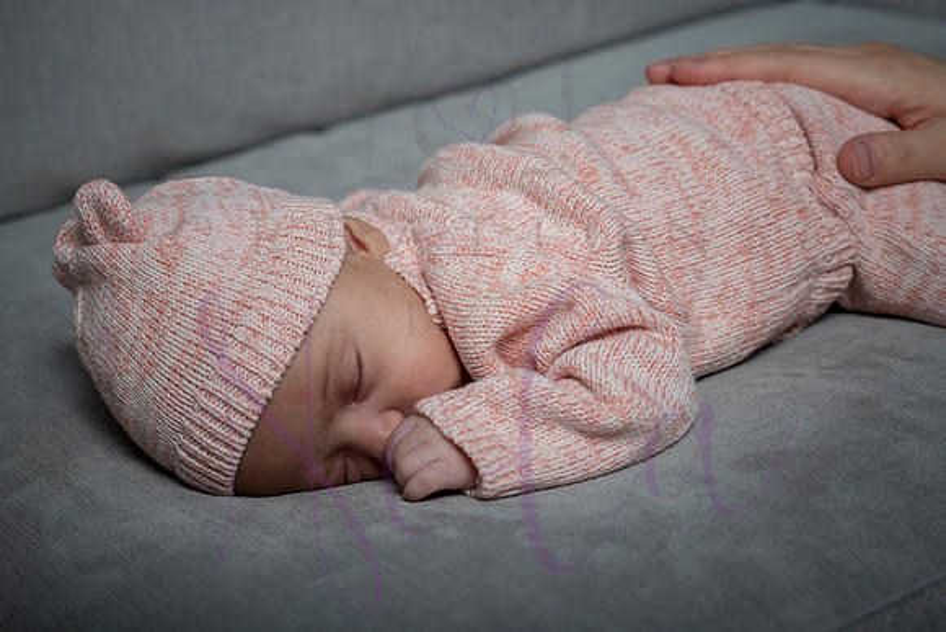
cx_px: 473
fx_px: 2234
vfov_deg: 16.1
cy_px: 316
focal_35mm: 85
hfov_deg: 23.9
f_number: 6.3
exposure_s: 1/200
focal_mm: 85
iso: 800
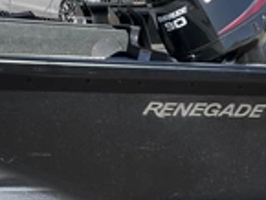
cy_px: 141
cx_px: 61
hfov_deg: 24.1
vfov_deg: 18.4
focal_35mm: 80
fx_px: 615
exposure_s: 1/1168
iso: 25
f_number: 1.8
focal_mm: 3
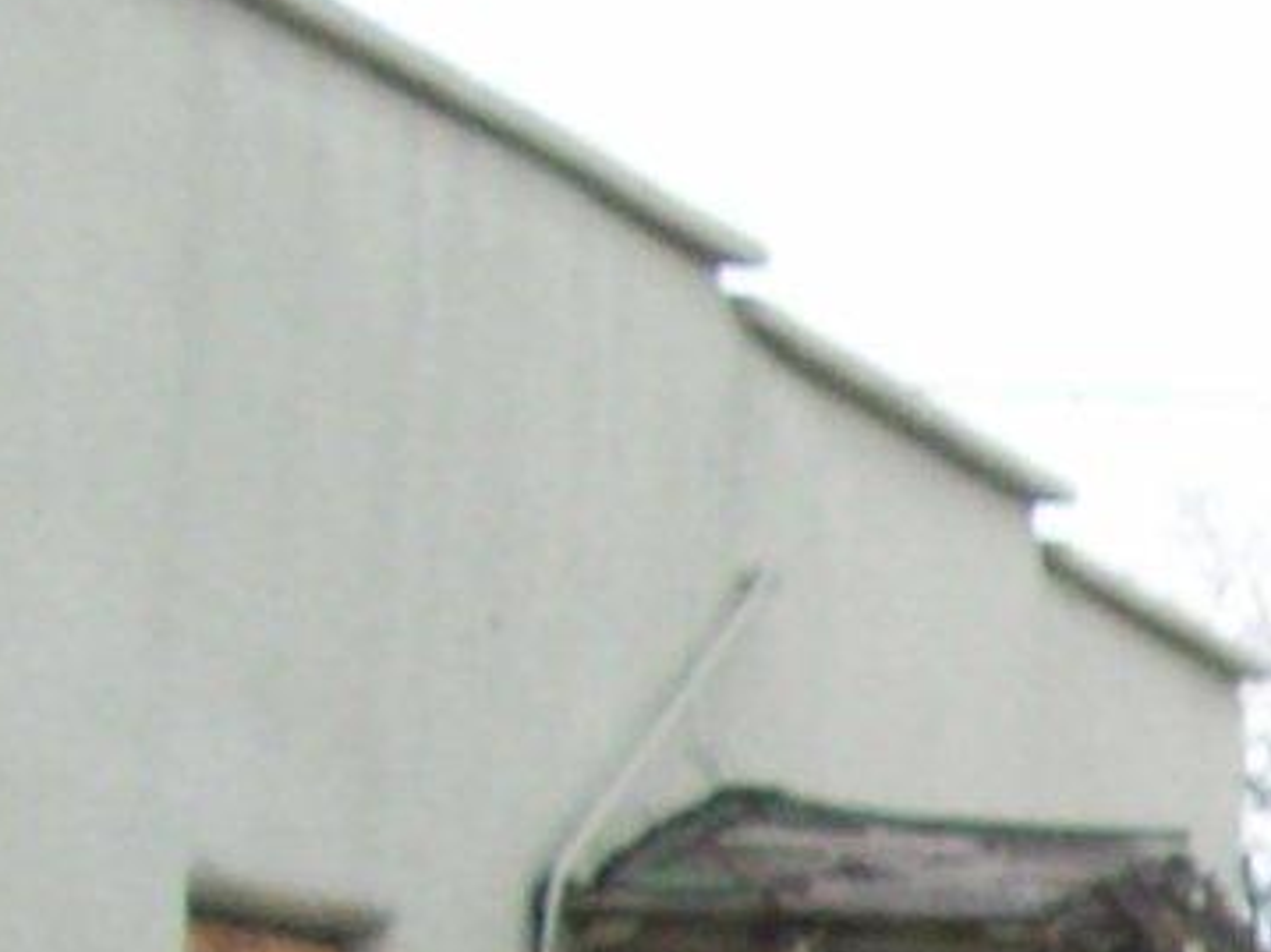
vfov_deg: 7.5
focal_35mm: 194
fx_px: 7121
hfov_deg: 8.8
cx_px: 3438
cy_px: 1529
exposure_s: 1/502
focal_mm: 5.7
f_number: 2.8
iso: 64
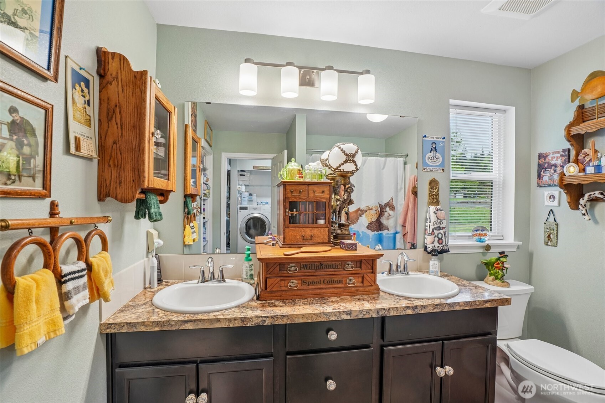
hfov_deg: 96.7
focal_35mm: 16
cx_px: 302
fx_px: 269
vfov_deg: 73.7
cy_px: 202
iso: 400
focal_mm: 16
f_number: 8
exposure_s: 1/10
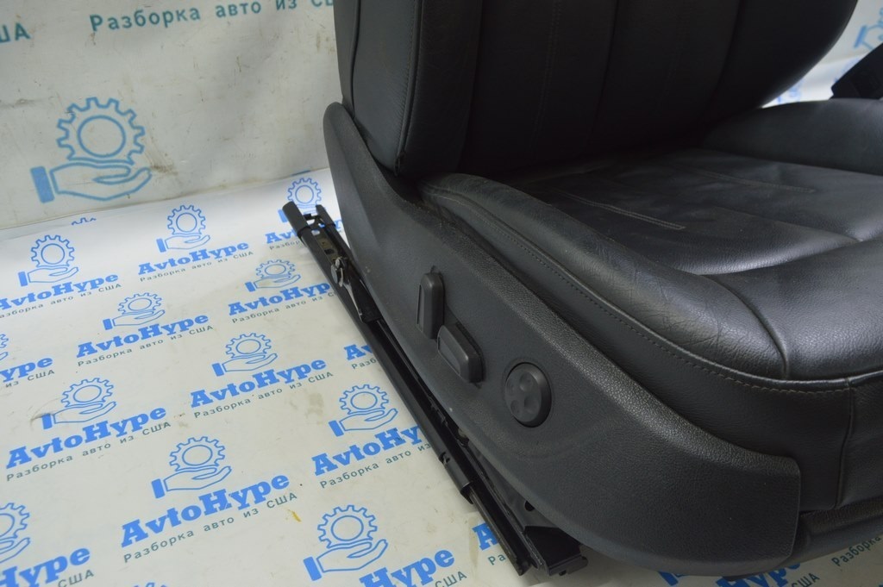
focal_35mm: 30
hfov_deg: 62.0
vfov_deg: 43.5
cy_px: 294
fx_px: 735
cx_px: 442
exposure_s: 1/20
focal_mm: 20
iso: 400
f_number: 5.6
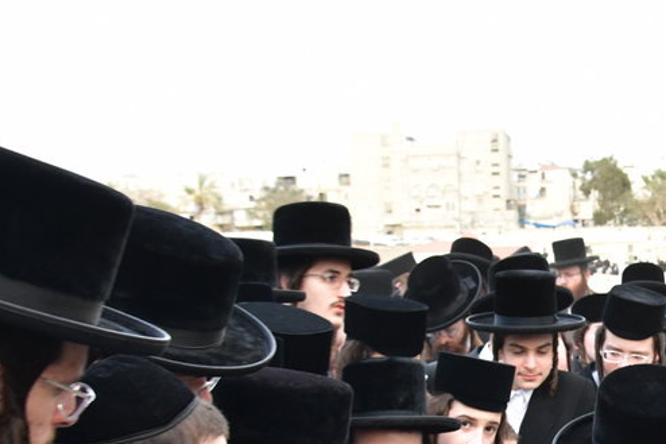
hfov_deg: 23.0
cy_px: 439
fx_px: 1572
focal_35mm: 85
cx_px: 665
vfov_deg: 15.8
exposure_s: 1/160
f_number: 6.3
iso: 1600
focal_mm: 30
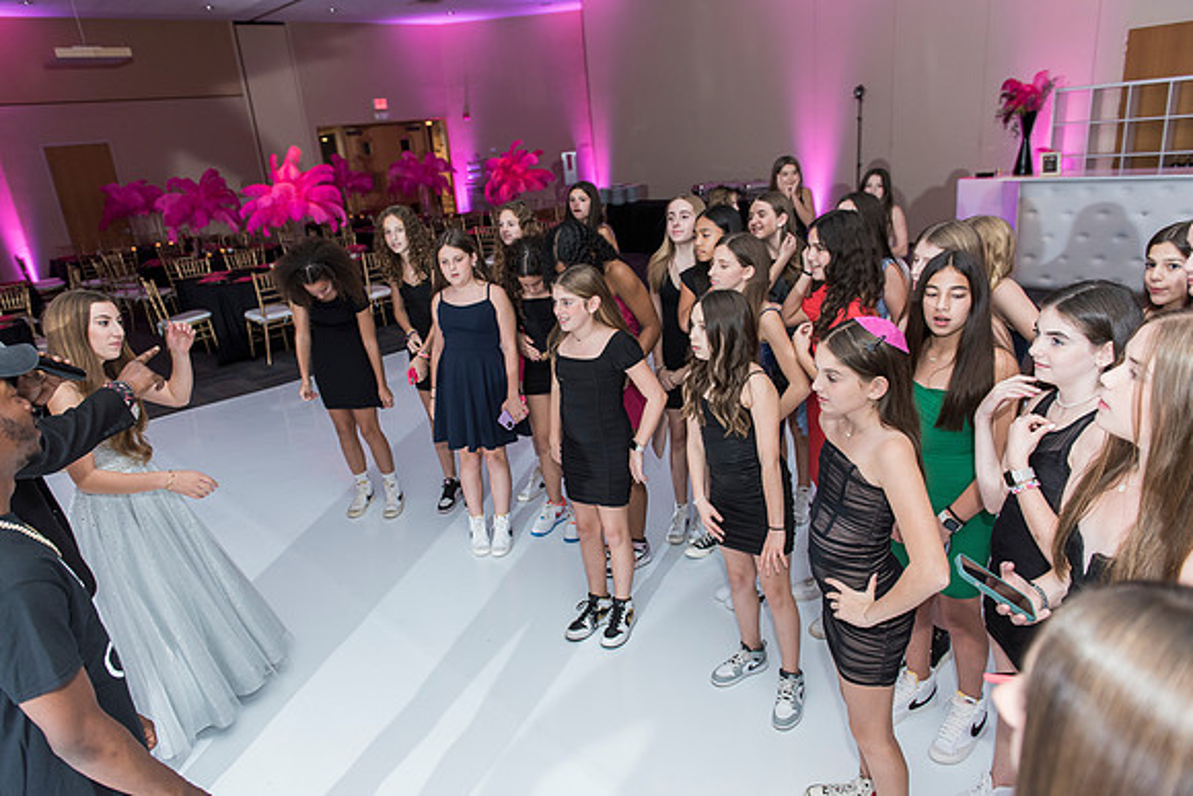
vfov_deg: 53.2
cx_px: 596
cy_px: 398
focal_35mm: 24
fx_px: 795
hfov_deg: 73.7
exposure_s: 1/100
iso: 1000
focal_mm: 24
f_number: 3.5
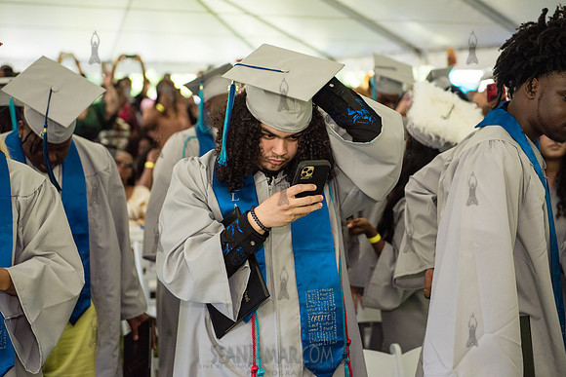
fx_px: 1101
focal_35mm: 70
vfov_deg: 19.5
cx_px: 283
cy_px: 188
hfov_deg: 28.8
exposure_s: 1/800
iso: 2500
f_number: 4
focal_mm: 70
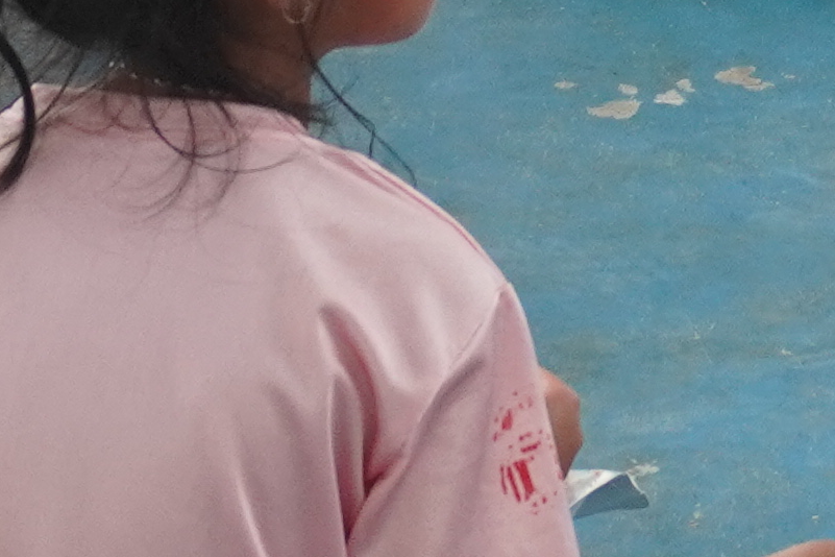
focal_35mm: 281
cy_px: -1071
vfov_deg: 4.7
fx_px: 6511
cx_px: 935
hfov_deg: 7.3
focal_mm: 25
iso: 640
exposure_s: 1/160
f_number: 4.5
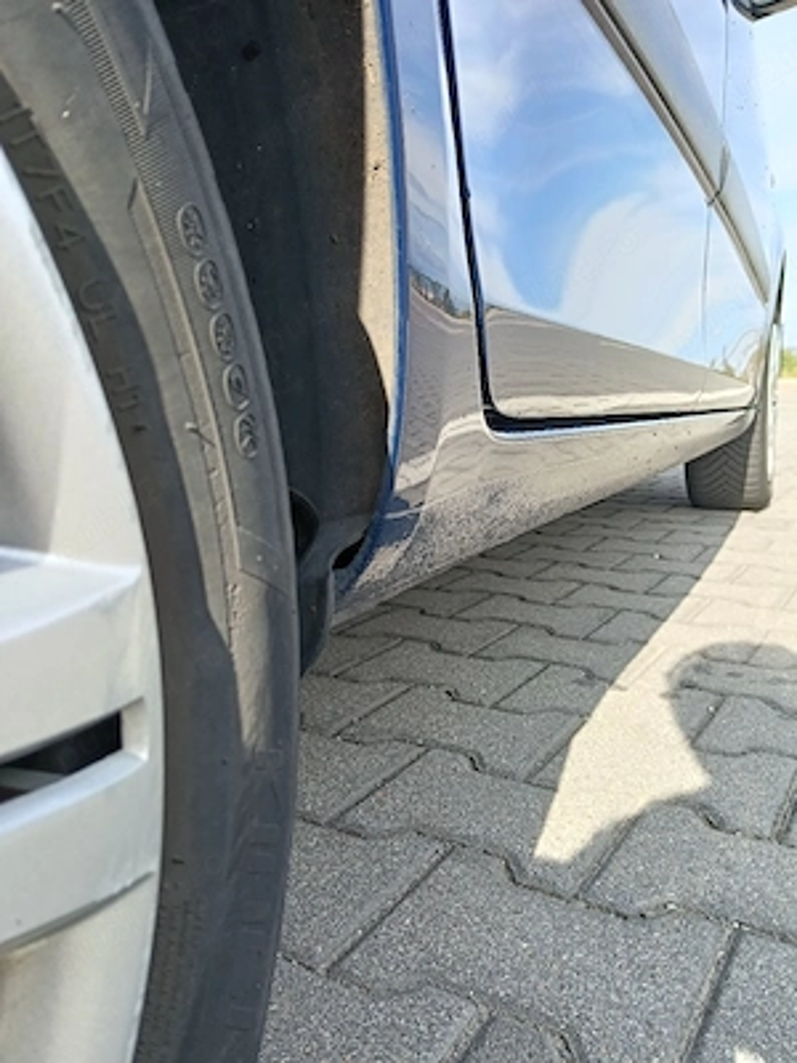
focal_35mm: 27
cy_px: 532
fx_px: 829
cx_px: 398
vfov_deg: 65.3
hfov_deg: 51.4
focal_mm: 3.98
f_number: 1.8
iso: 50
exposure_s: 1/141
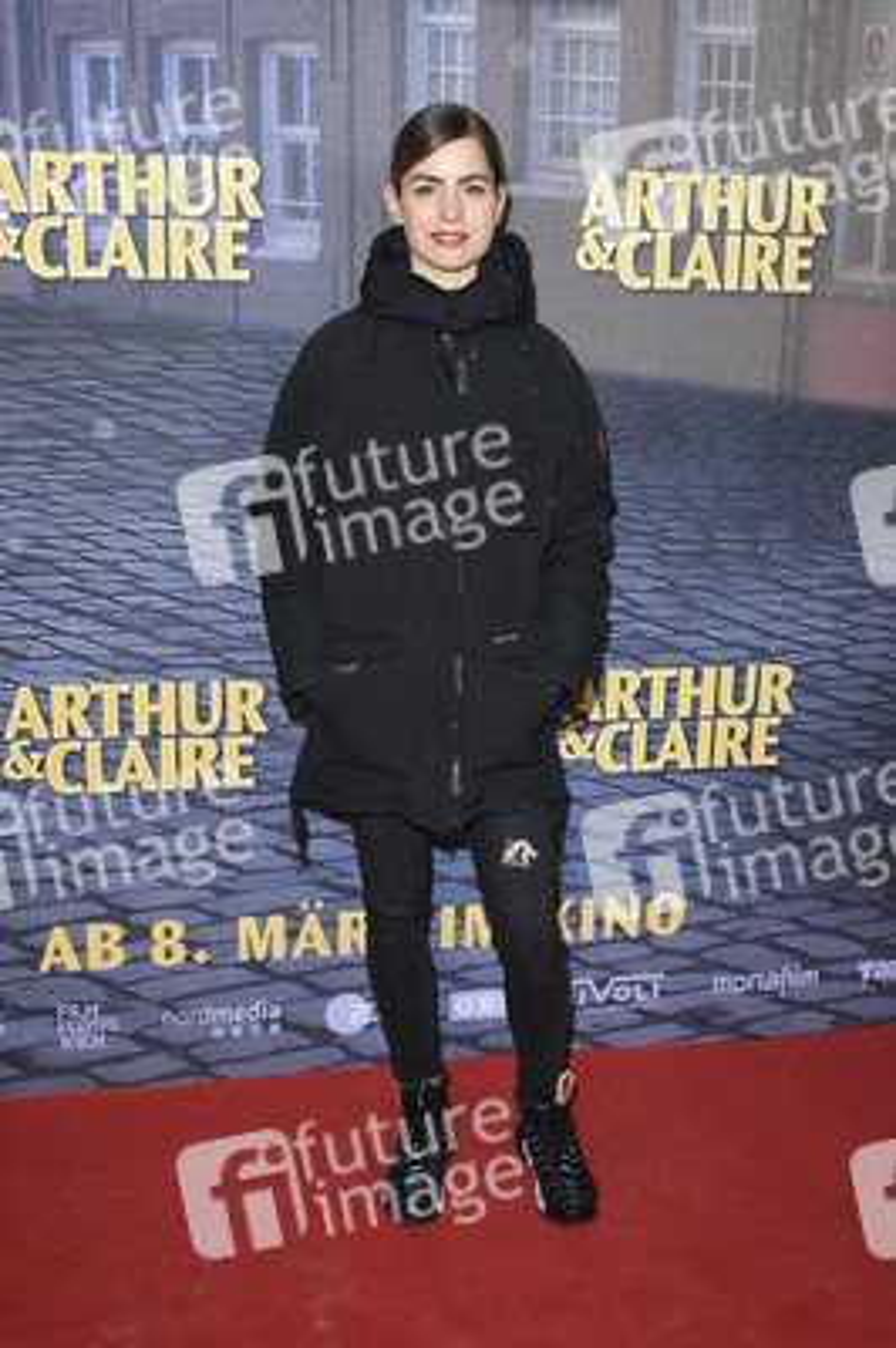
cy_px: 674
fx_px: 1234
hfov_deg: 39.9
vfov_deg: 57.3
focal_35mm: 33
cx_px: 448
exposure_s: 1/160
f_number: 6.3
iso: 2000
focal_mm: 22
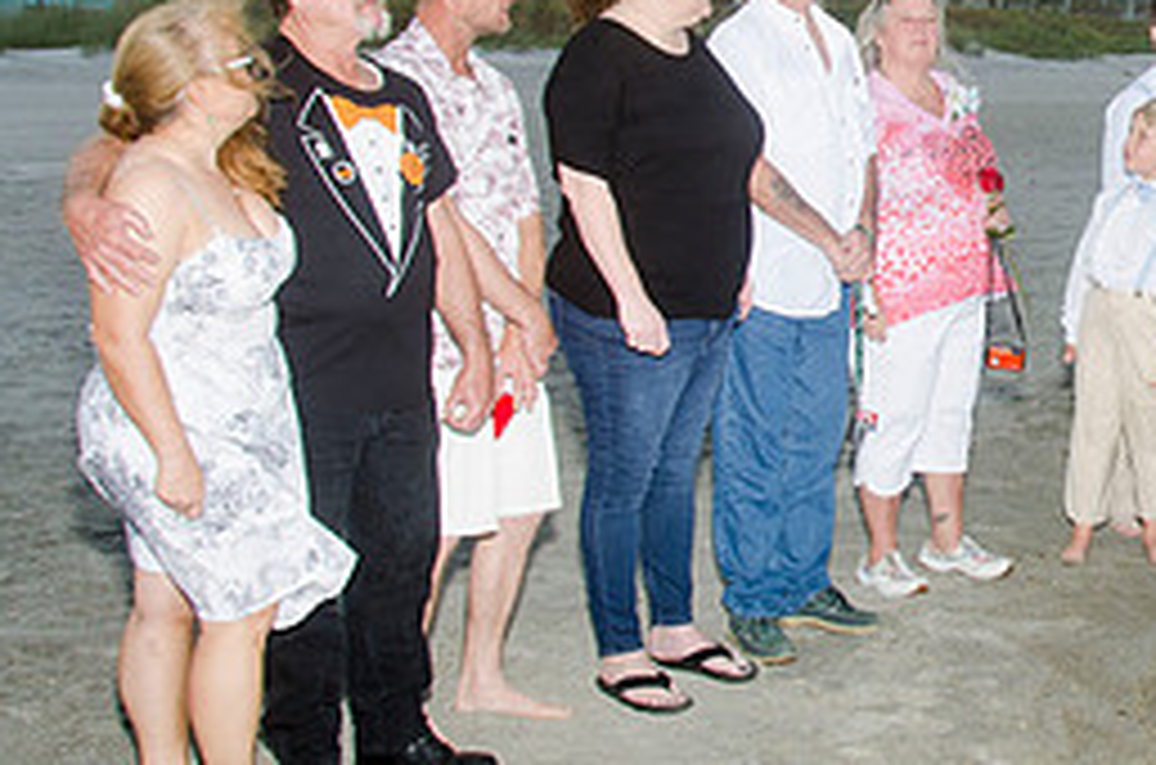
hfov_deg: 30.6
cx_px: 1152
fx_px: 1954
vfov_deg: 22.0
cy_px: 225
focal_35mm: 61
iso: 100
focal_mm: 18
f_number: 5.6
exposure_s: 1/125
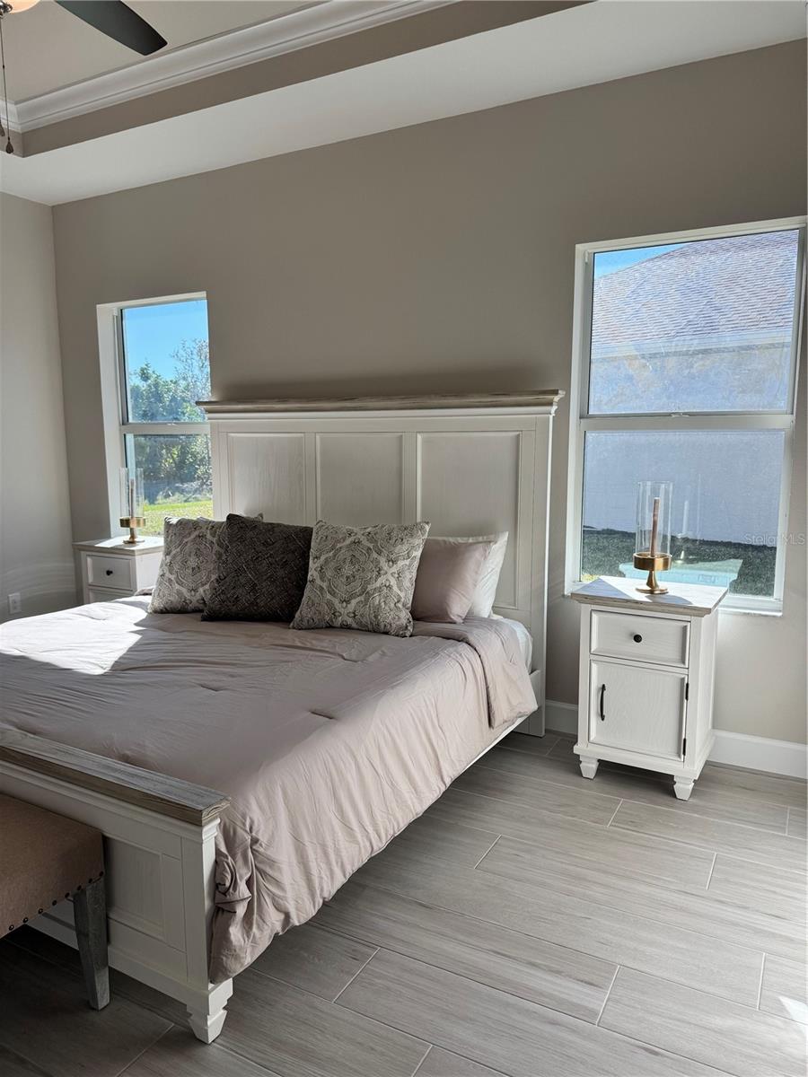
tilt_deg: -7.9
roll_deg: +1.5
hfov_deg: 56.8
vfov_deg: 71.6
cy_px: 538
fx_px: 747
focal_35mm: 24
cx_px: 404
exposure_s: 1/723
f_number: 1.78
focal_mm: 6.76
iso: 80
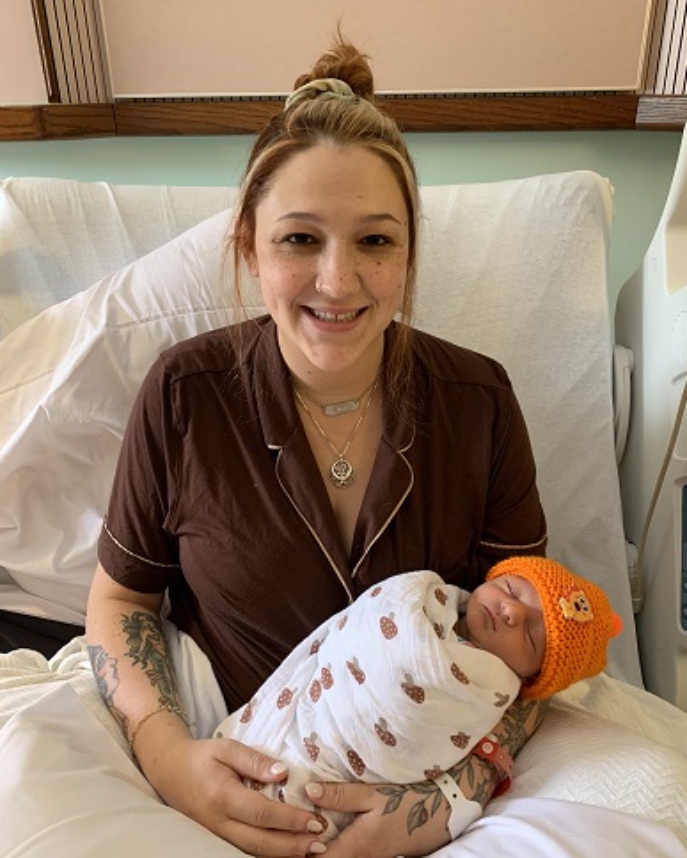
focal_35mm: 28
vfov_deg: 62.2
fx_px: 711
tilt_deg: -24.5
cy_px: 429
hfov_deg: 51.6
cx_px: 350
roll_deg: +2.3
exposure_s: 1/60
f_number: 1.8
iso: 320
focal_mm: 4.25
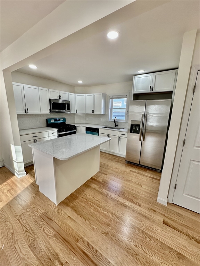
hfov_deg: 85.7
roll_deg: +0.6
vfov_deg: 102.1
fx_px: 108
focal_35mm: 14
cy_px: 133
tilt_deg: -10.2
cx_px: 100
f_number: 2.2
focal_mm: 2.22
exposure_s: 1/120
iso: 80
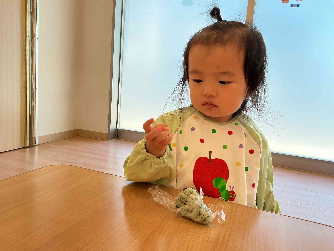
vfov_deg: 48.2
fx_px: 280
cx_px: 167
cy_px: 126
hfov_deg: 61.7
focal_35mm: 29
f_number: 1.8
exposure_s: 1/180
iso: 25
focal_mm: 3
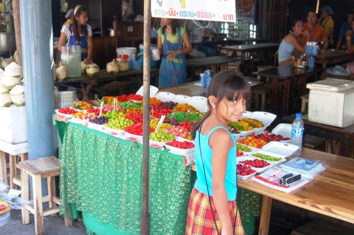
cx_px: 177
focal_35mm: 51
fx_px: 501
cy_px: 118
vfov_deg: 26.4
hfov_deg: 38.9
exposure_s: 1/80
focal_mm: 34
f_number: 4.5
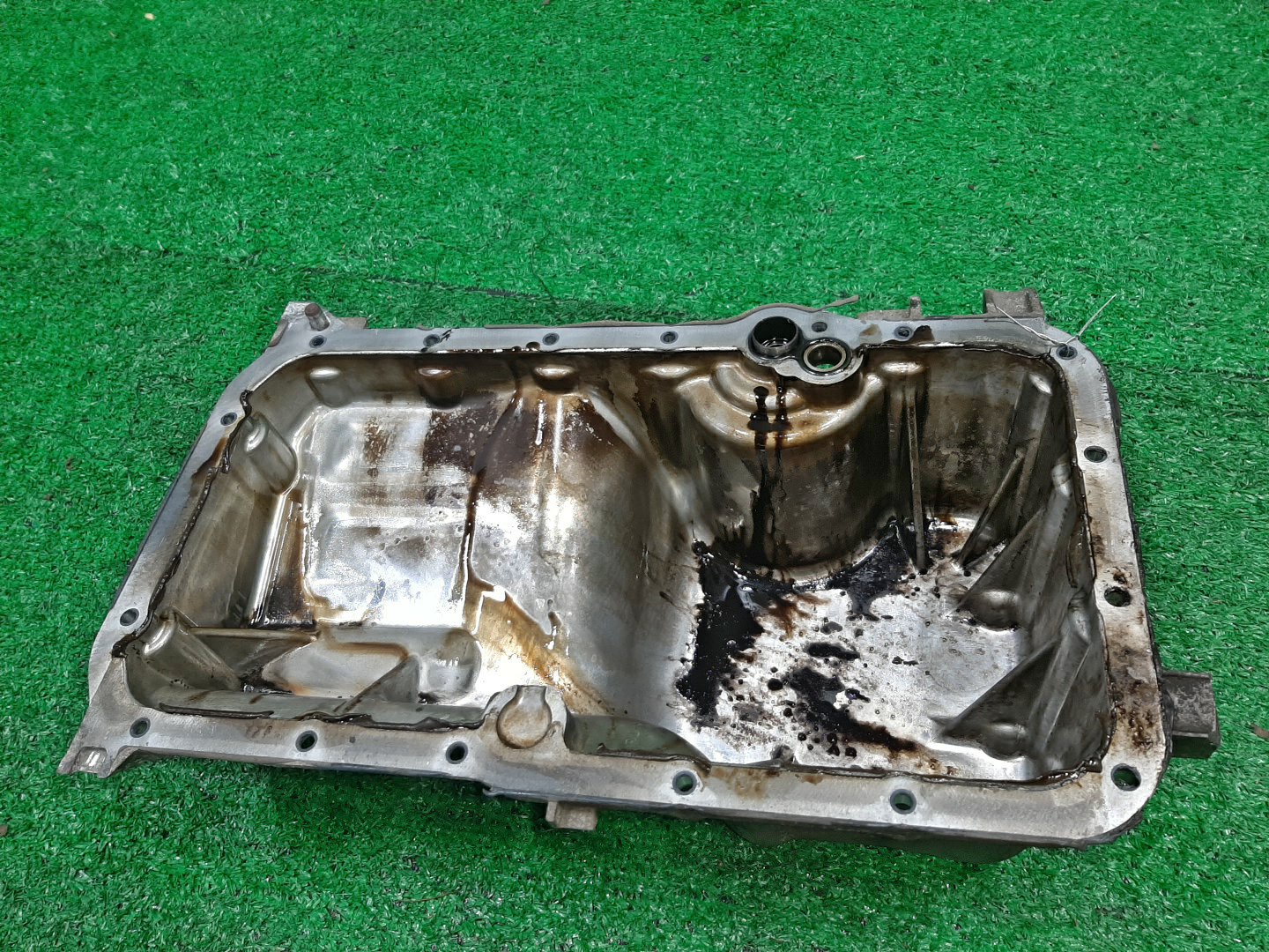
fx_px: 953
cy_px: 476
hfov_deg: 67.3
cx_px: 634
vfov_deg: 53.1
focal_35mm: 26
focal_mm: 3.93
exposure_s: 1/50
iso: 84
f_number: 1.7
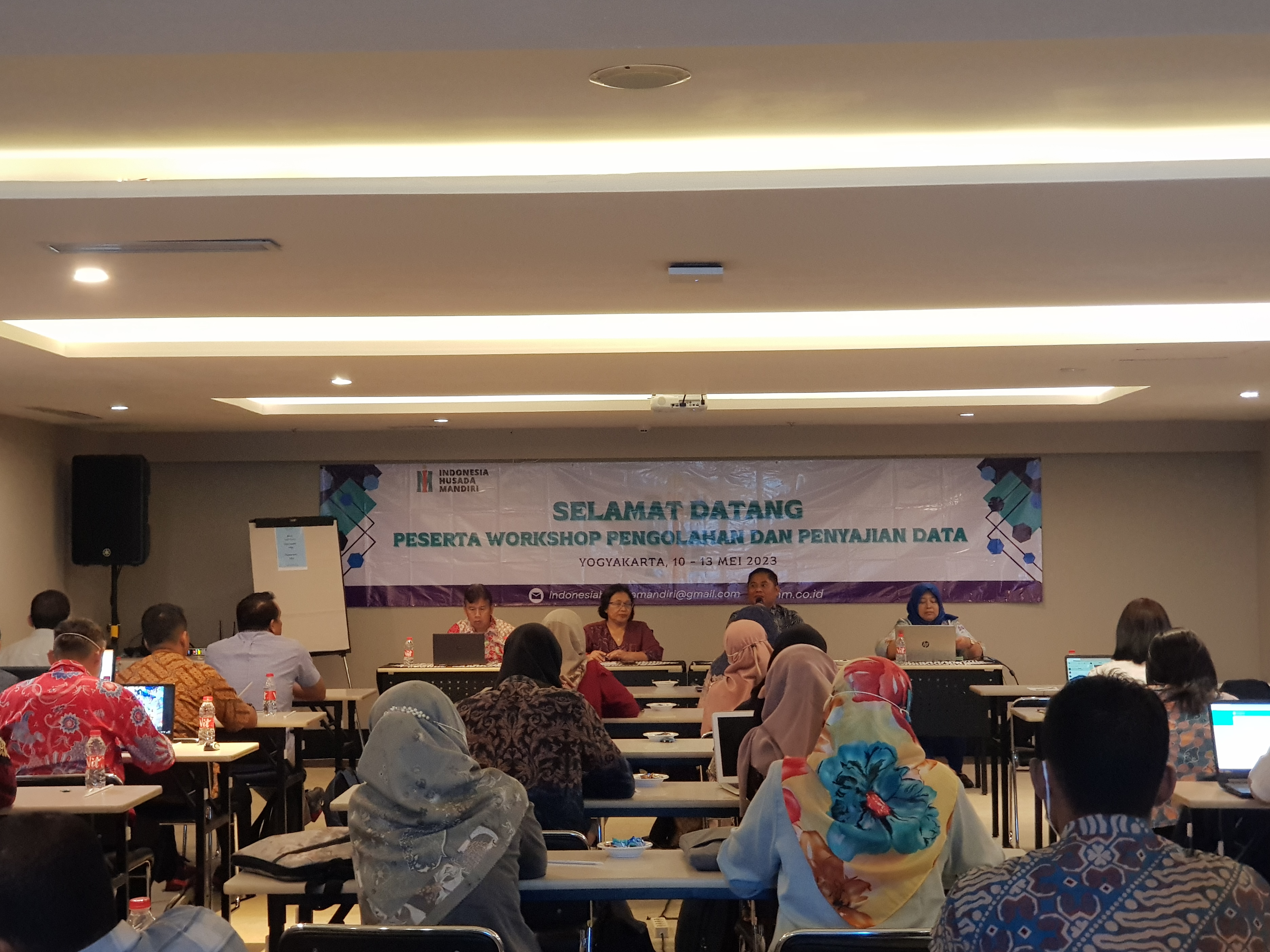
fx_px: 2055
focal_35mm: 56
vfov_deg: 26.1
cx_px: 613
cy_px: 483
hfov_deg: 34.3
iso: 250
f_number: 2.4
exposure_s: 1/17
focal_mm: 6
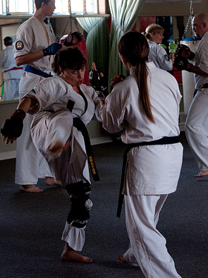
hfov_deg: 12.0
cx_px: 104
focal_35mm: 124
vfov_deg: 16.0
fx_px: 991
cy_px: 136
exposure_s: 1/200
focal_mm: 75
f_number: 4.5
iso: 800
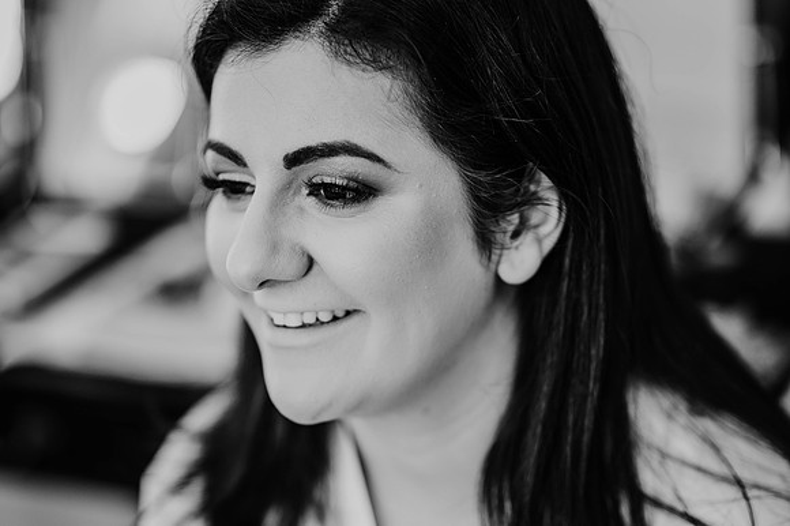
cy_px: 263
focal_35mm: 85
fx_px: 1864
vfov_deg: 16.1
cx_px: 395
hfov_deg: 23.9
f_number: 1.8
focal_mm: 85
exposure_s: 1/160
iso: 1000
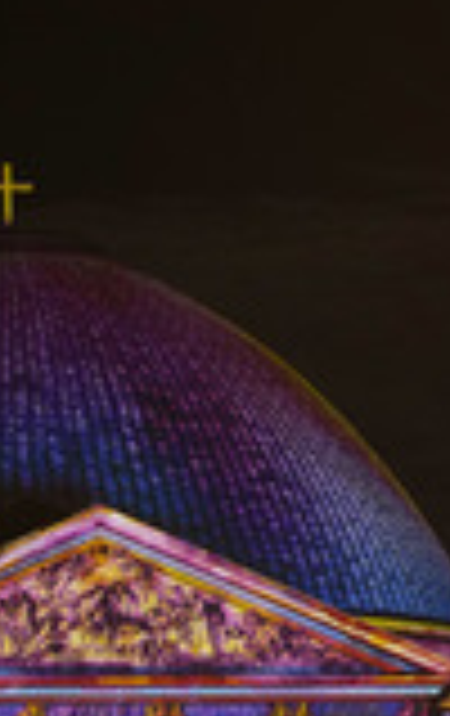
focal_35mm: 245
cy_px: 540
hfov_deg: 5.4
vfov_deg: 8.5
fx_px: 4786
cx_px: 340
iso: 1600
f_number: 2
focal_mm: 85
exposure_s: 1/60
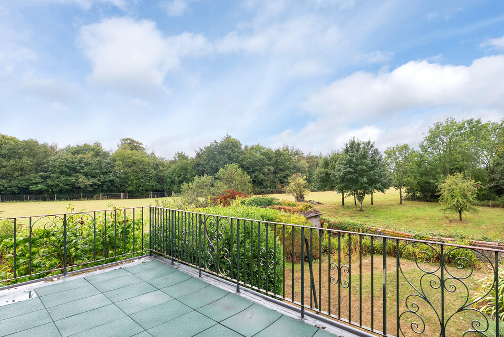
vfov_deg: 70.5
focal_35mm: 17
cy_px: 176
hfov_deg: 93.2
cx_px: 260
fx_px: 238
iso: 2000
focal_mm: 16
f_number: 7.1
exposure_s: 1/500
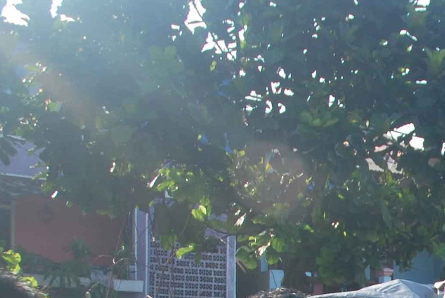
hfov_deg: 18.5
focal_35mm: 102
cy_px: 486
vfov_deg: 12.6
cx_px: 586
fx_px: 1262
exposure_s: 1/160
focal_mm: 18
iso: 100
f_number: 6.3
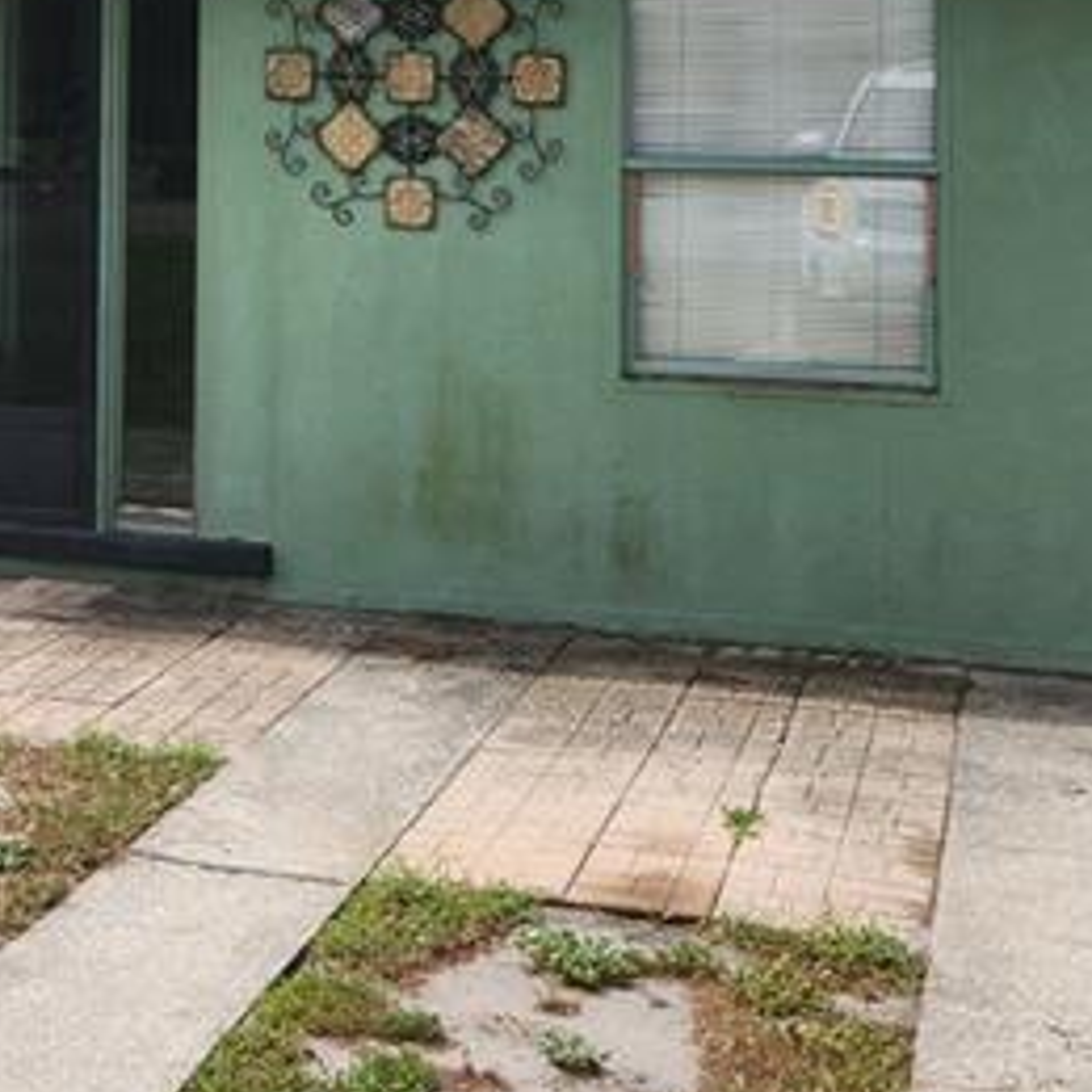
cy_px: 4
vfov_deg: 20.9
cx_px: 63
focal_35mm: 80
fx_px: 2855
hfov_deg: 21.1
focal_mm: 5.4
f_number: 1.8
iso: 20
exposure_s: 1/1737
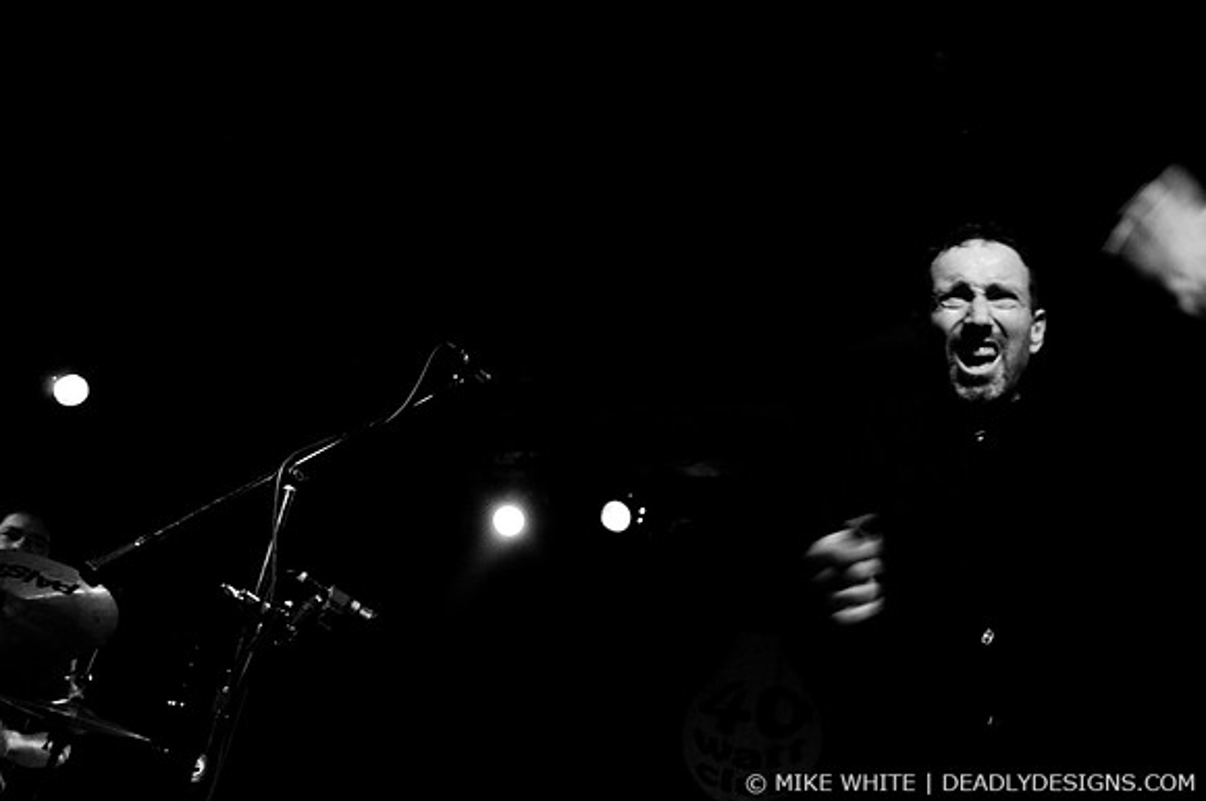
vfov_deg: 43.5
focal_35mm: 30
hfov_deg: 62.0
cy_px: 400
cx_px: 603
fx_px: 1004
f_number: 2.8
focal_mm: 20
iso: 800
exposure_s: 1/50
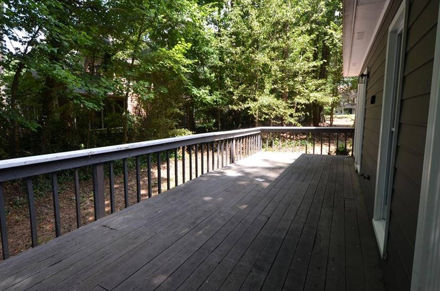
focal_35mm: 18
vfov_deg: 67.1
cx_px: 211
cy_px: 139
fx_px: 219
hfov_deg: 90.1
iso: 280
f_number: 5.6
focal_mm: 10
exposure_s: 1/125
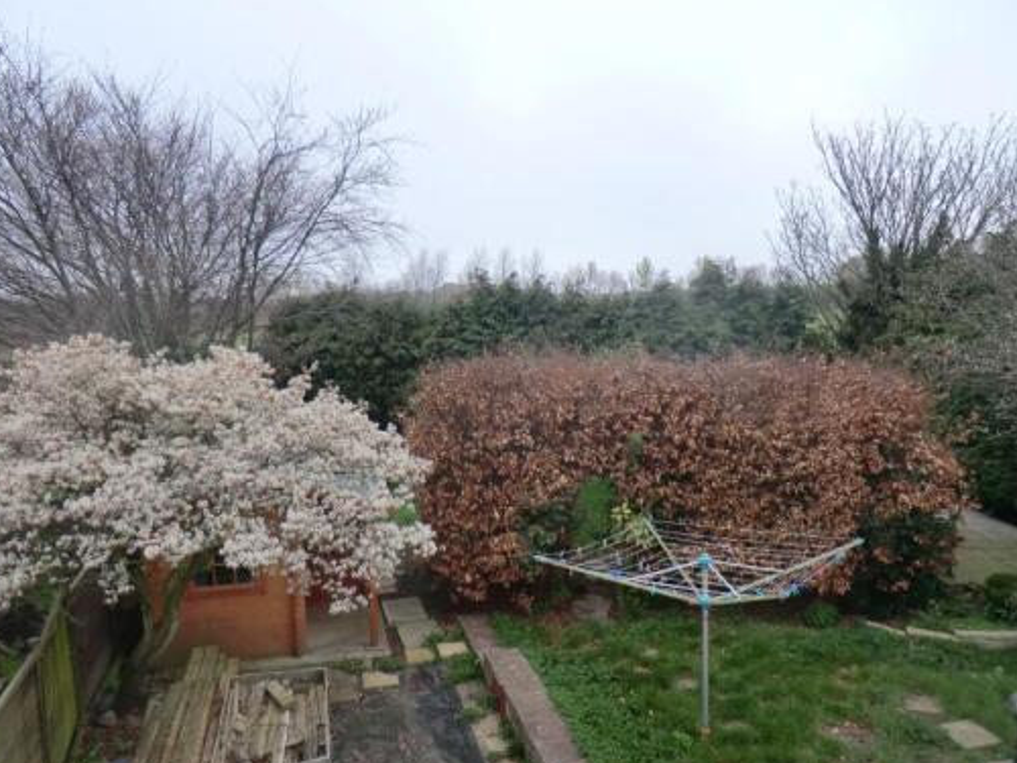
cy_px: 390
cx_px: 503
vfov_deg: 49.7
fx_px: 823
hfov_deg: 63.4
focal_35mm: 28
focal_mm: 4.3
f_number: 3.2
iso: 64
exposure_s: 1/160
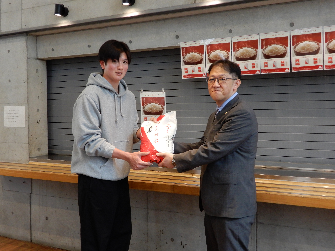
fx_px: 368
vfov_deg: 37.7
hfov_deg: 49.0
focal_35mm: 38
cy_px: 126
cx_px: 168
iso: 400
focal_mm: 6.8
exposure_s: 1/25
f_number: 4
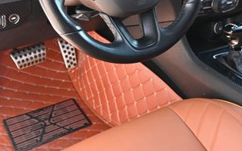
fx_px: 409
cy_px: 9
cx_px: 133
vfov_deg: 20.5
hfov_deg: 32.9
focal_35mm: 62
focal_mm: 20
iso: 720
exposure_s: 1/125
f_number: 3.8
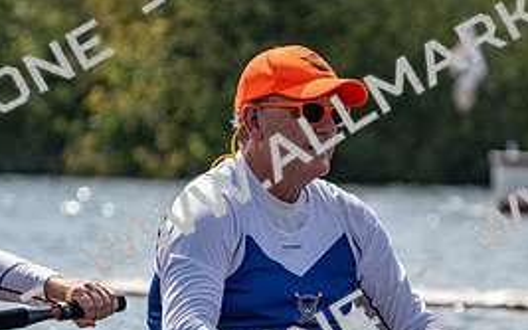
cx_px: 320
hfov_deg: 4.7
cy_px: 284
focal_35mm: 443
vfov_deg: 3.0
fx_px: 6376
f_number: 5.6
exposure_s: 1/1600
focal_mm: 200
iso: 200
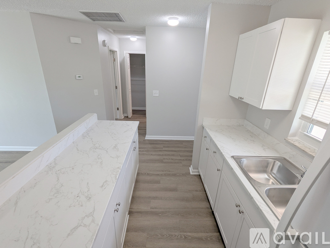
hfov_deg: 94.4
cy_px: 124
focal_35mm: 16
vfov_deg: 78.2
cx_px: 165
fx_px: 153
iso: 61
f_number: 2.2
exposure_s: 1/60
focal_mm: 2.35
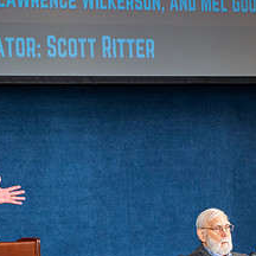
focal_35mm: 308
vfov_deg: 5.7
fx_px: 2577
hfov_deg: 5.7
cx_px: 52
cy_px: 170
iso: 1600
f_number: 2.8
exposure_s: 1/200
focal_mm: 135
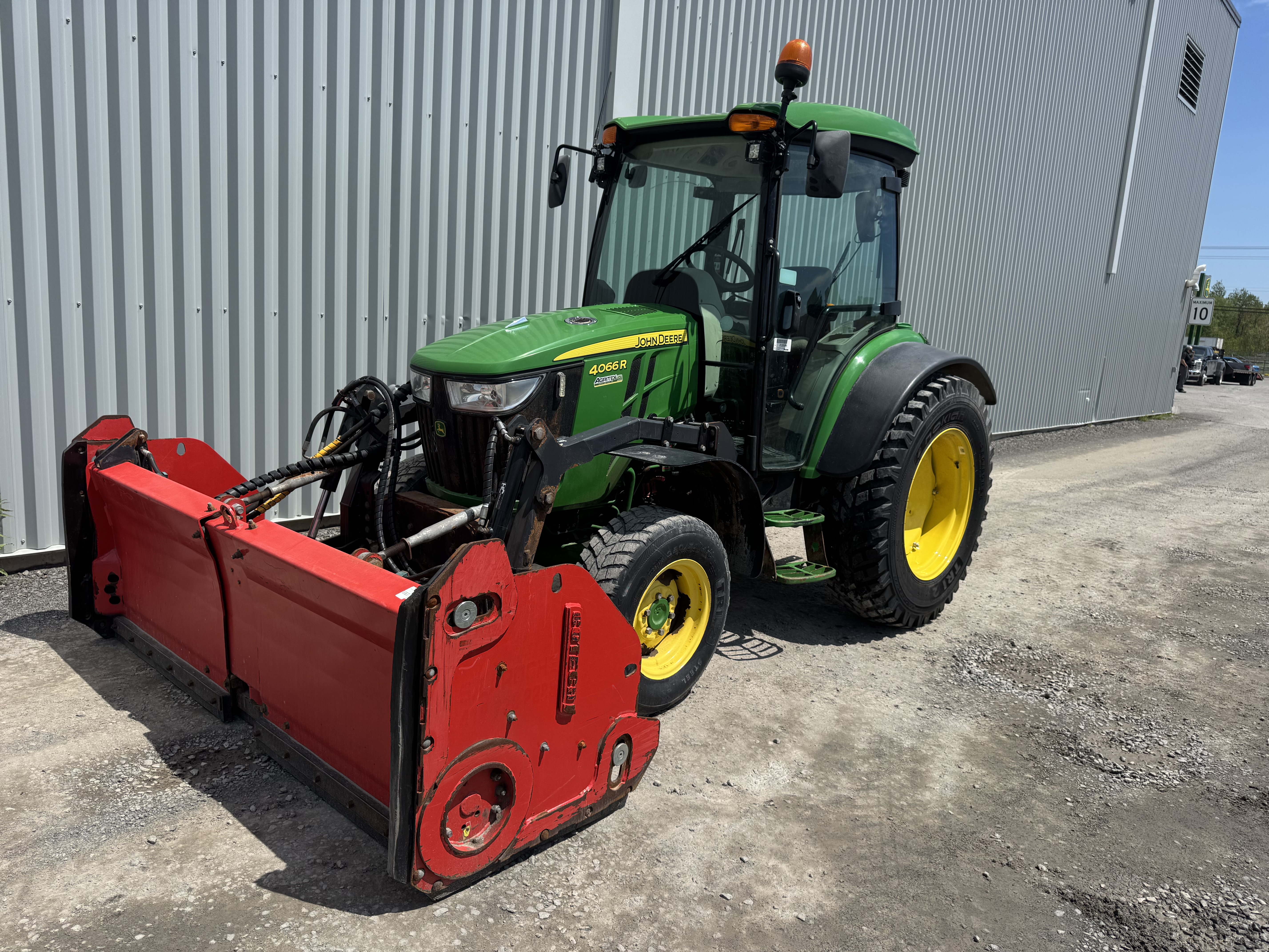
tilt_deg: -10.1
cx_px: 634
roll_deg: -3.2
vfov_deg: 56.8
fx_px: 880
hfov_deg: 71.6
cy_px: 476
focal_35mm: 24
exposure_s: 1/4950
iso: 80
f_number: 1.78
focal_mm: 6.76
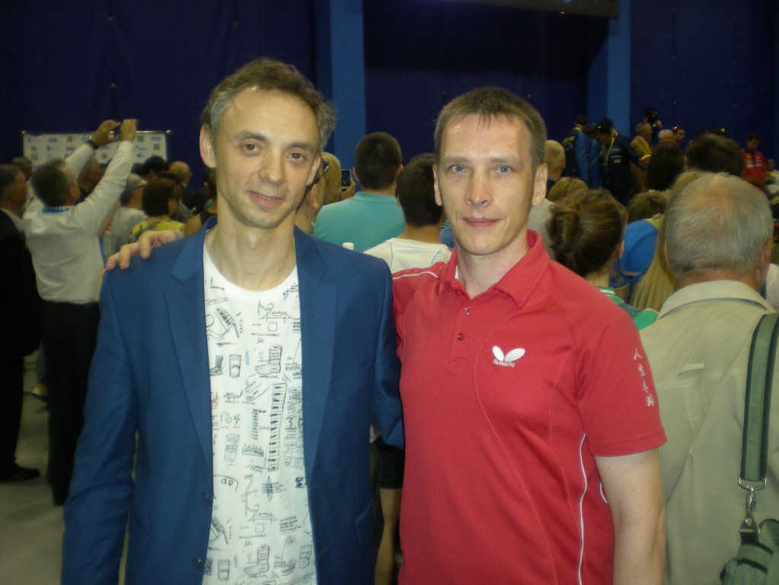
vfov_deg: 37.7
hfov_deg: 49.0
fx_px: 855
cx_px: 390
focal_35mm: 38
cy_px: 292
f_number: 3.1
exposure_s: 1/30
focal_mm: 6.3
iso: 80
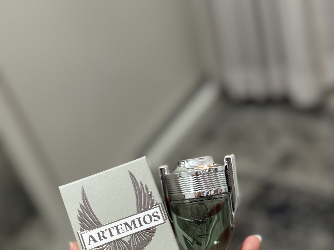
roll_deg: +18.8
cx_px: 168
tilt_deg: -42.6
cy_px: 217
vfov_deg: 22.1
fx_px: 627
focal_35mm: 65
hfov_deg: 29.8
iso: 160
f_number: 1.78
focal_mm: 6.76
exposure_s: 1/50
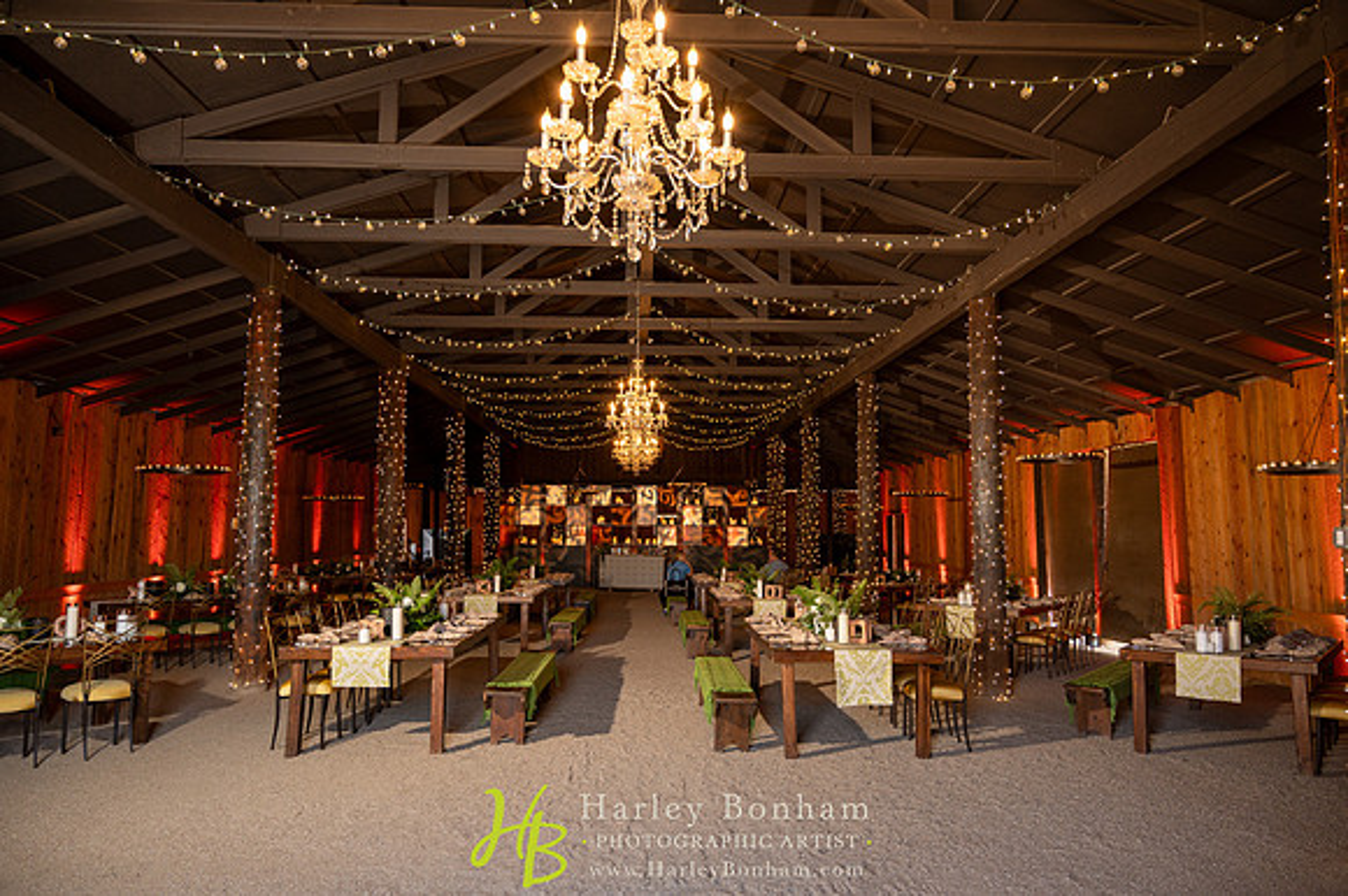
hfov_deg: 72.7
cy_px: 448
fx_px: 916
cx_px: 674
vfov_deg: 52.2
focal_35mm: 24
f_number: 4
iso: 400
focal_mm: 24
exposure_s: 1/60
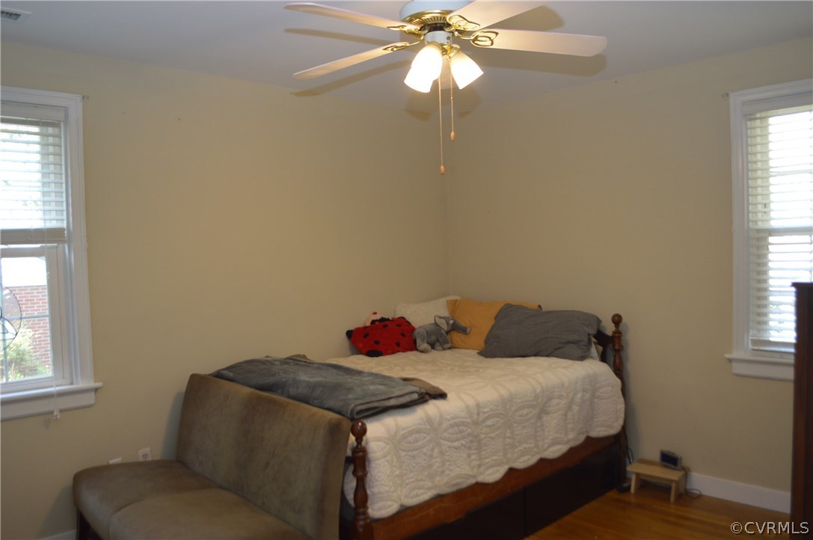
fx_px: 609
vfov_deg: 47.8
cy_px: 270
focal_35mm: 27
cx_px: 406
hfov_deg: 67.4
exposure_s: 1/60
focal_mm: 18
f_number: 4
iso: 500
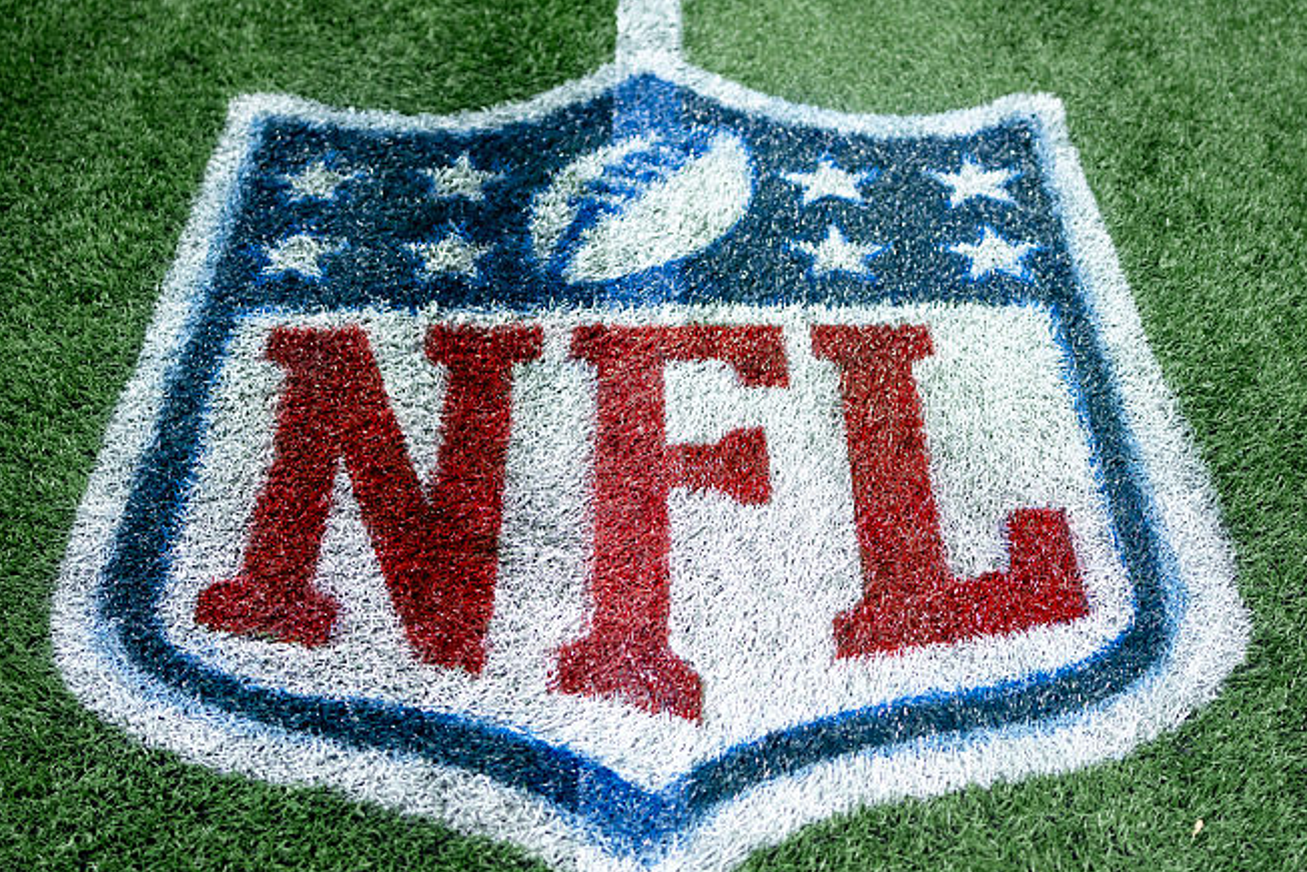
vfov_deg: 24.6
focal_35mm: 55
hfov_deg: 36.2
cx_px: 639
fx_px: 1997
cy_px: 426
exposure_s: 1/2000
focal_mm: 35
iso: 800
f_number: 1.4
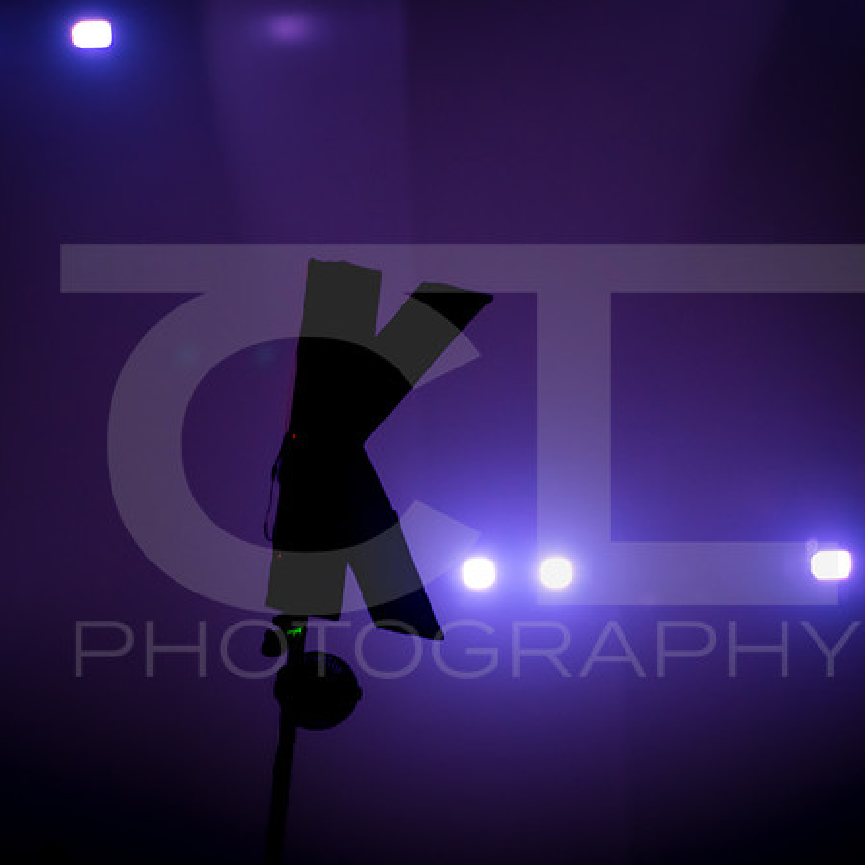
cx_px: 378
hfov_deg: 3.5
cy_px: 432
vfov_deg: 3.5
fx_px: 14136
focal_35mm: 500
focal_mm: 260
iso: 800
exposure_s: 1/125
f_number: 8
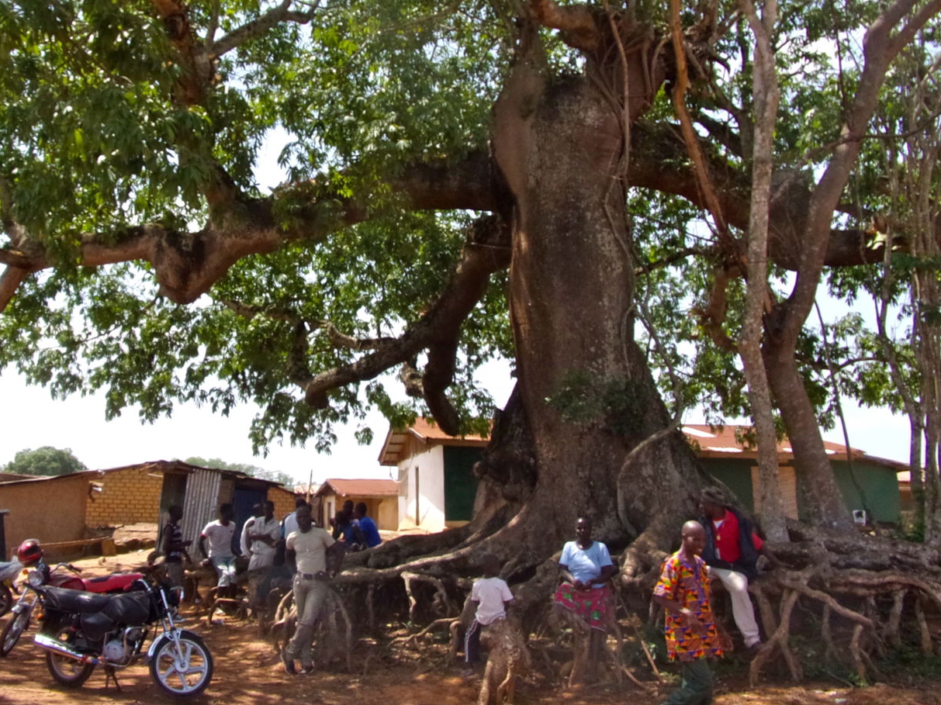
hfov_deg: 48.0
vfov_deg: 37.3
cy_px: 238
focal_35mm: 38
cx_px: 302
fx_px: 1033
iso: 80
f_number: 3.3
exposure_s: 1/550
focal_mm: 4.3
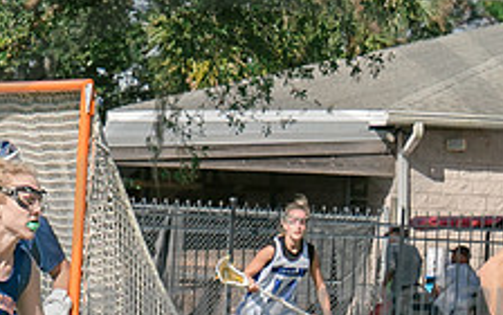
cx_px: -44
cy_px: 290
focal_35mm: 489
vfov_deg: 2.7
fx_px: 6703
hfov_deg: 4.3
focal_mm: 70
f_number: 5.6
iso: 250
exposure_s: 1/1250
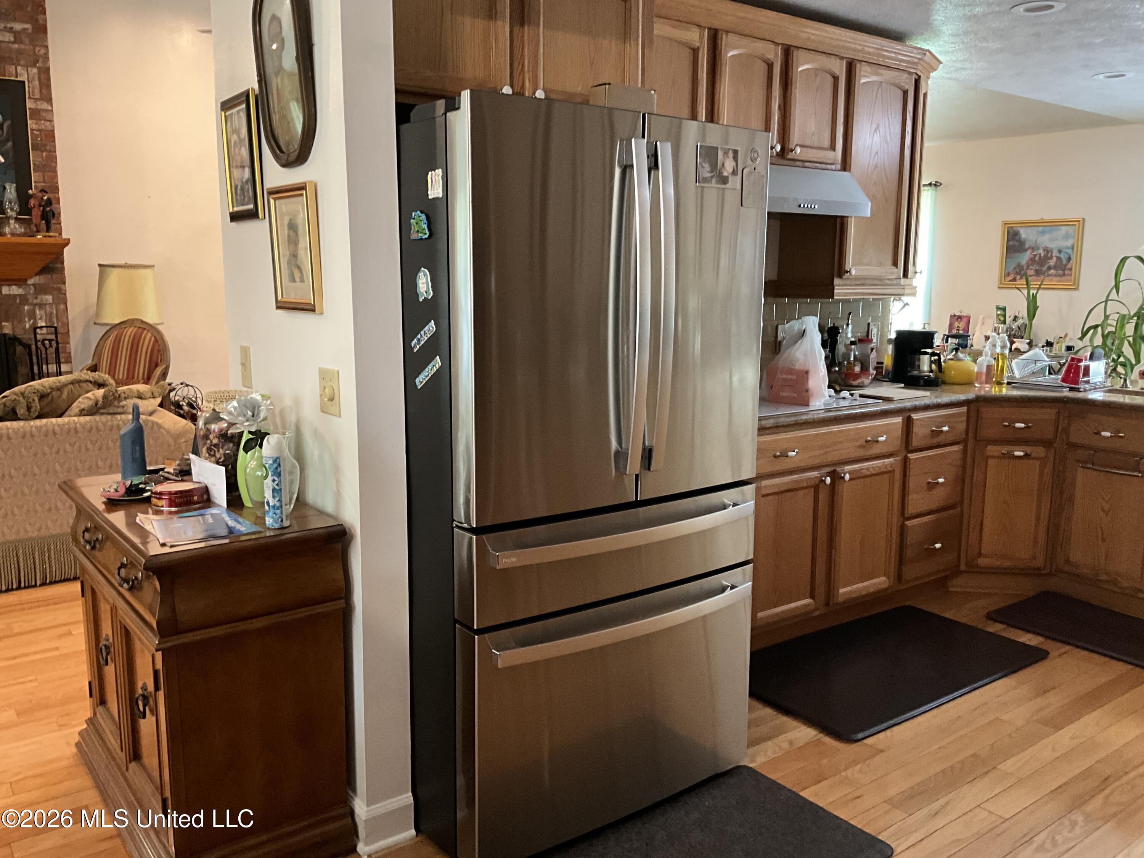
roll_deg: -0.6
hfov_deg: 61.7
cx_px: 572
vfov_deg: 48.2
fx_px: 958
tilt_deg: -9.3
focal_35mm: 29
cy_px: 429
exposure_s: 1/40
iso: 200
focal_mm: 3
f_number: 1.8
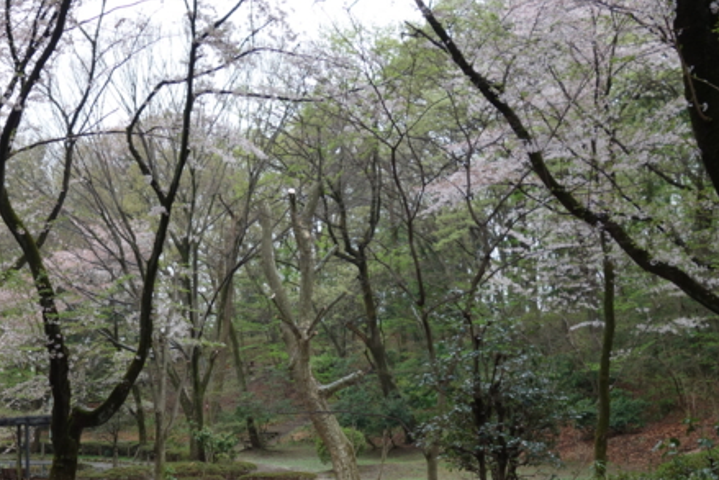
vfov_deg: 25.9
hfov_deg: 38.1
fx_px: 1019
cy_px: 405
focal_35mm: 51
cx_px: 197
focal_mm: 10.4
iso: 125
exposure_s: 1/100
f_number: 3.5
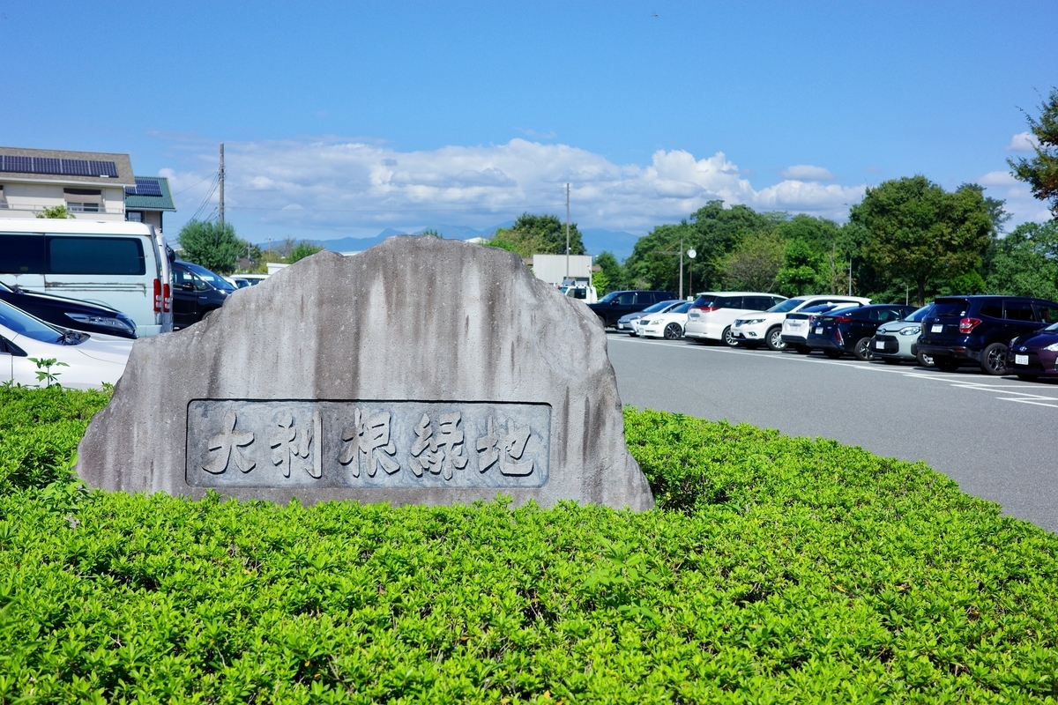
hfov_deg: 48.5
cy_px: 352
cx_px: 529
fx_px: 1175
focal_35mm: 40
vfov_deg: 33.4
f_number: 3.5
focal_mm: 26
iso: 100
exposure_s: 1/1600
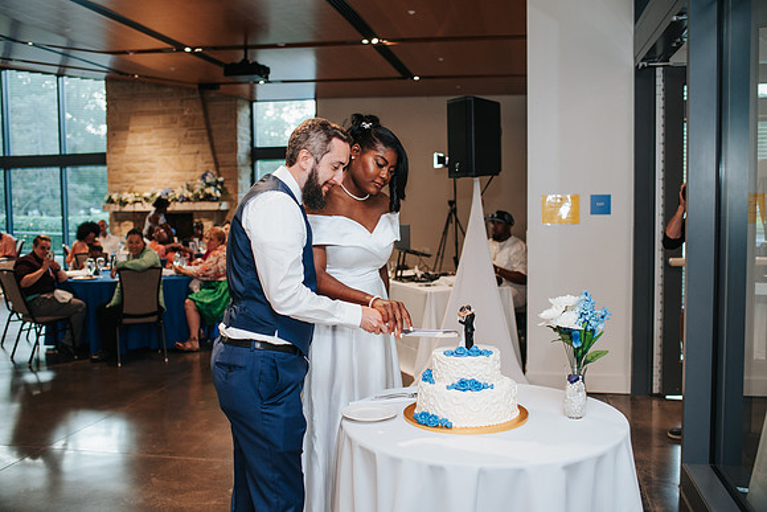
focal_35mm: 35
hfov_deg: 54.4
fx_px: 746
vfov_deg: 37.9
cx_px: 384
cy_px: 256
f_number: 2.8
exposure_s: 1/160
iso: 800
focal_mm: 35
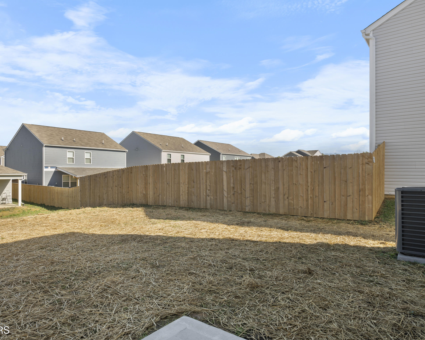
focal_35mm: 23
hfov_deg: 72.5
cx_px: 196
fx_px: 289
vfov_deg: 60.9
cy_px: 173
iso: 100
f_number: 9
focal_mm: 20
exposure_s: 1/30
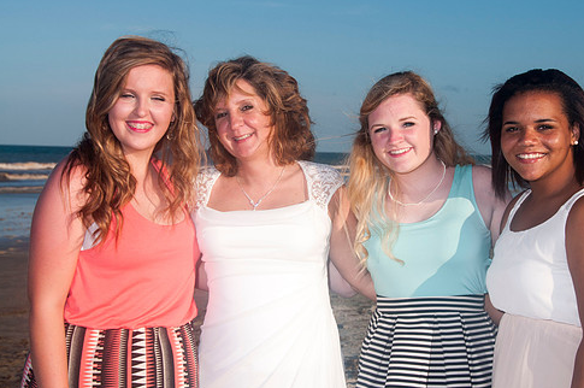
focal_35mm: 79
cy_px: 192
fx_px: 1280
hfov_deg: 25.7
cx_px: 343
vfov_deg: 17.2
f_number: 11
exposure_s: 1/250
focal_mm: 44
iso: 100
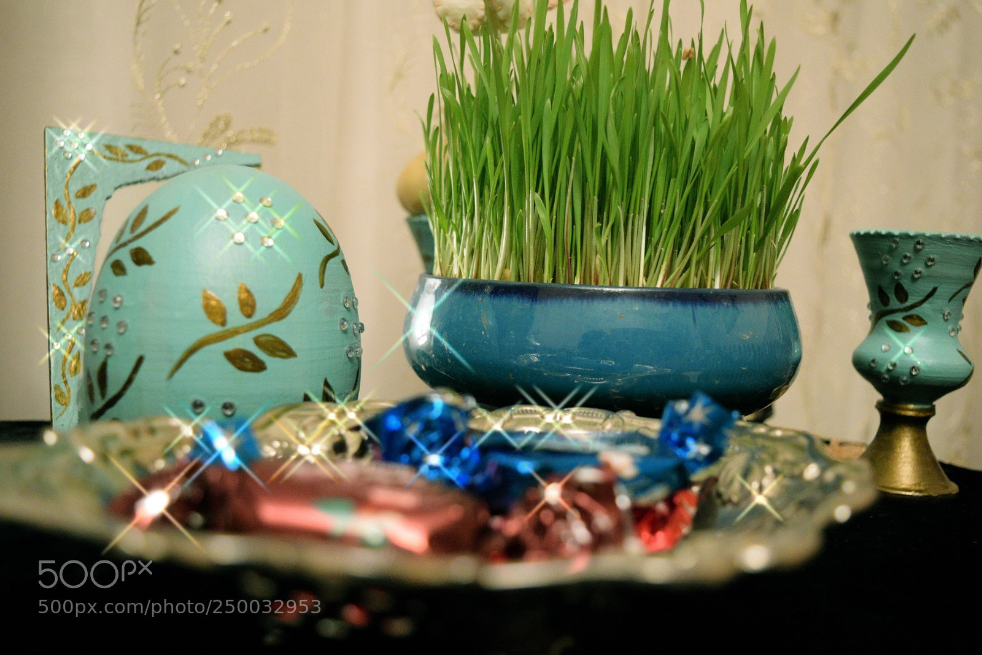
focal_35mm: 33
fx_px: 900
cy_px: 328
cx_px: 491
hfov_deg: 57.2
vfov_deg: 40.0
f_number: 4
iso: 3200
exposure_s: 1/30
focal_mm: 22
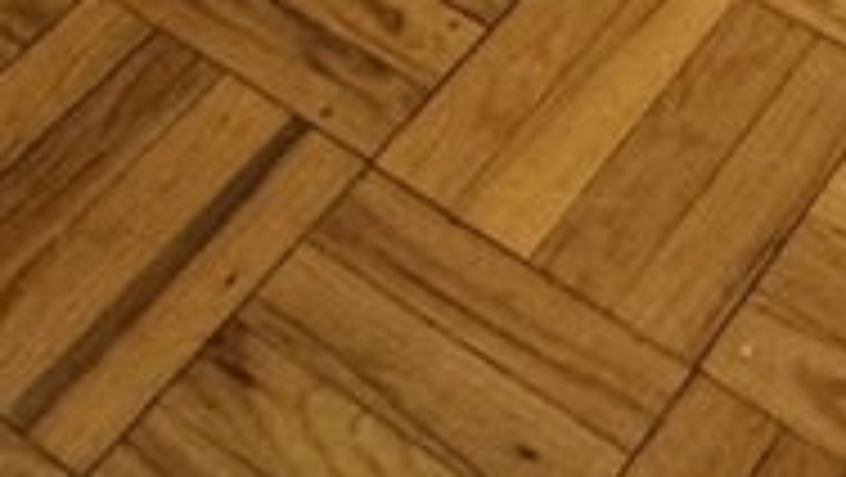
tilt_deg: -7.0
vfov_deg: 6.5
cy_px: -1804
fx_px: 2626
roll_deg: +0.2
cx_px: 680
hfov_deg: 18.1
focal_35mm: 117
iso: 200
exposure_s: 1/60
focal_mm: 2.22
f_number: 2.2
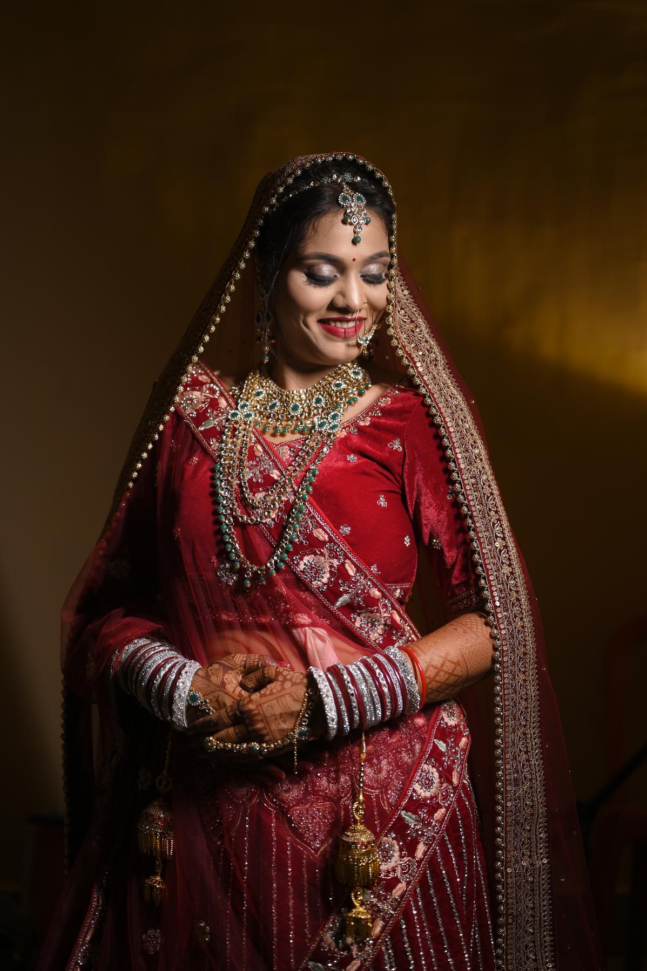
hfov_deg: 27.0
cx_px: 324
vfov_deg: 39.6
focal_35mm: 50
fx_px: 1349
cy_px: 486
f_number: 1.8
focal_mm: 50
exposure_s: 1/160
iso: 400
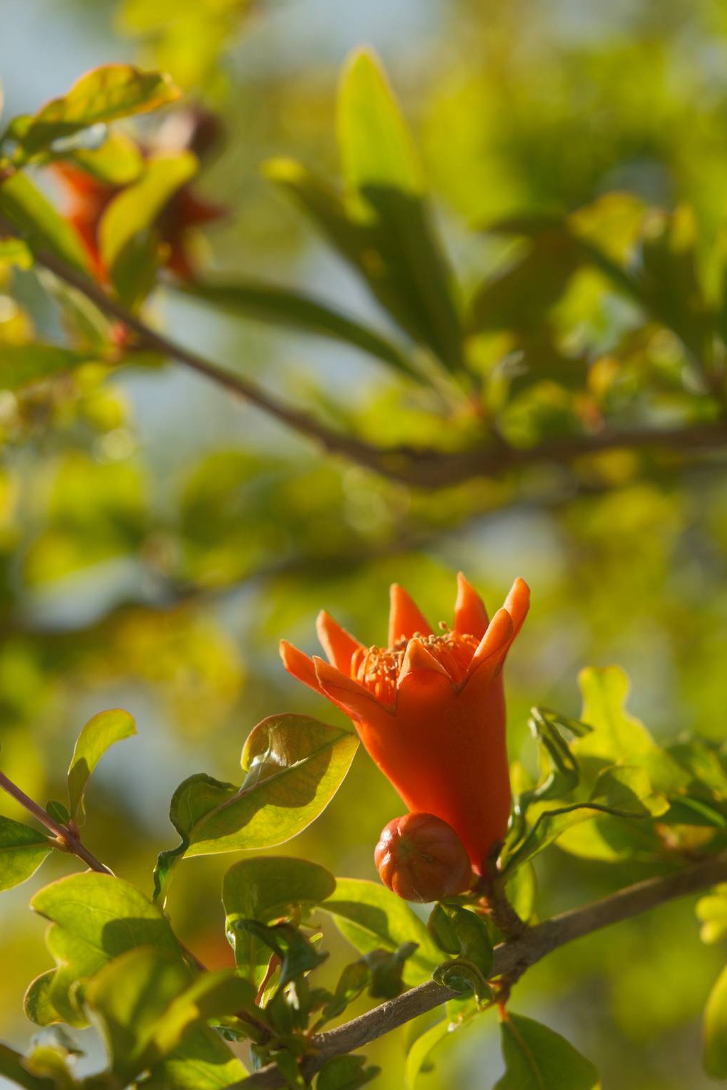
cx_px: 363
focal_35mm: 125
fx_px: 3786
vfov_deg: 16.4
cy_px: 541
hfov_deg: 11.0
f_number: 5
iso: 640
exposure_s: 1/1800
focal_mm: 80
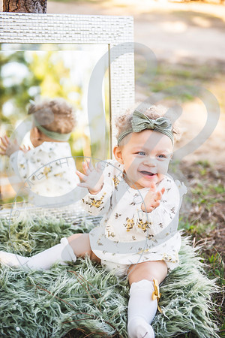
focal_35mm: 60
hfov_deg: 22.6
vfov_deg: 33.4
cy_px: 169
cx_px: 112
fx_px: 562
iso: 200
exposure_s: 1/400
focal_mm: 60
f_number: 2.8
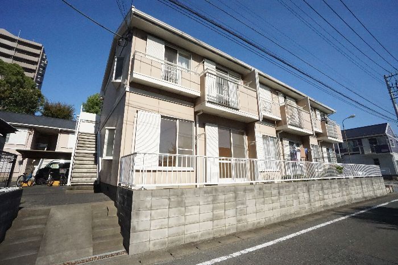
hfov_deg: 100.4
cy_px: 132
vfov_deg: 77.3
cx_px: 199
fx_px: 166
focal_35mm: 15
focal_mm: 10
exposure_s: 1/3200
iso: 5000
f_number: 16
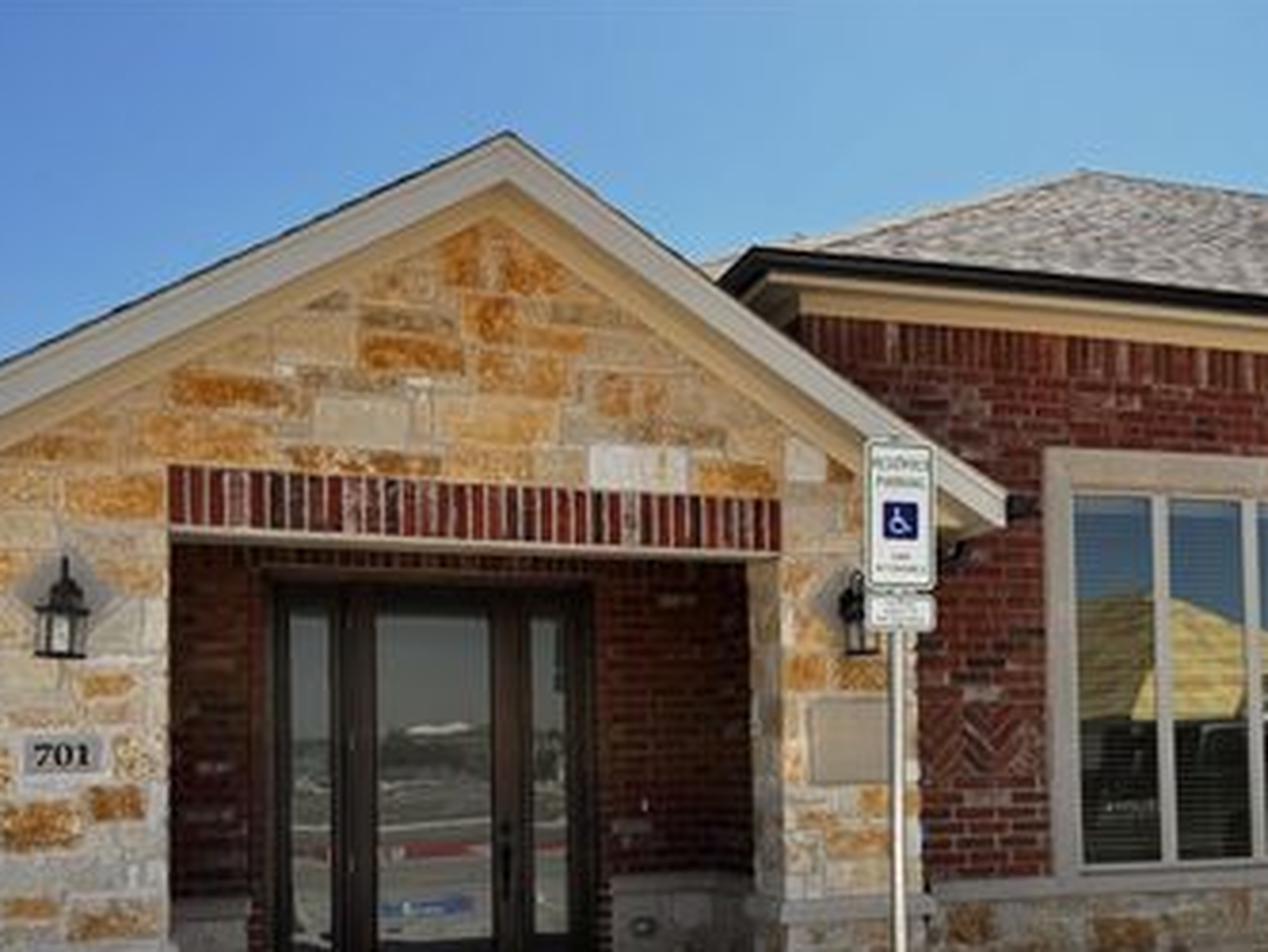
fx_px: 1319
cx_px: 682
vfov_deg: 38.7
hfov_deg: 51.3
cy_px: 703
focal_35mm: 36
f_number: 1.78
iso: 80
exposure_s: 1/2959
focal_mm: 6.86
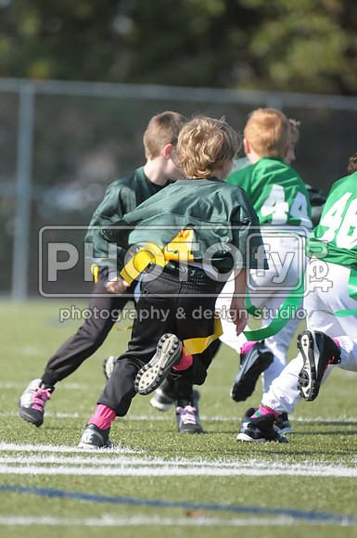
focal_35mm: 495
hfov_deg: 2.8
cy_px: 269
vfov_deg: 4.2
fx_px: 7385
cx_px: 178
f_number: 4
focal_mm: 330
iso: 1600
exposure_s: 1/6400
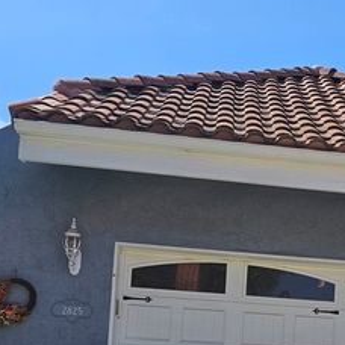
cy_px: 339
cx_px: 309
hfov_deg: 28.9
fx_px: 643
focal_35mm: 57
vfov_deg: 28.3
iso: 32
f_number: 1.7
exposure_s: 1/2000
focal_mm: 6.3
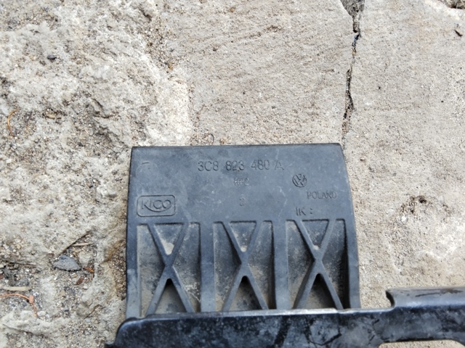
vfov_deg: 53.1
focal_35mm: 26
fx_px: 349
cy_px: 174
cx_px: 232
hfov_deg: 67.3
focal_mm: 2.78
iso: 50
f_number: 2
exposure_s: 1/112
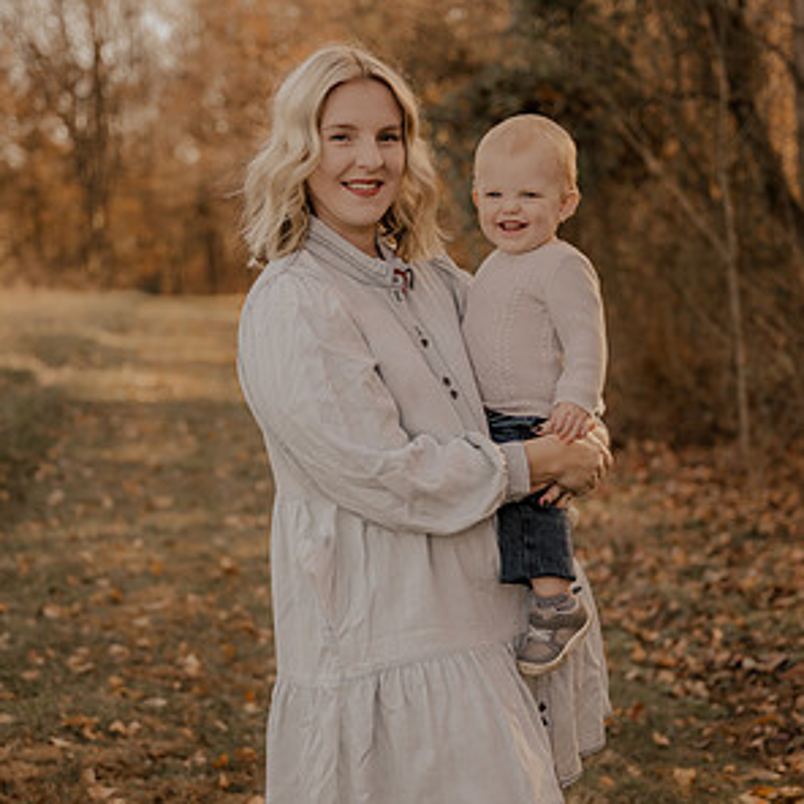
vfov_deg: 23.0
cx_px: 399
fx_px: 1971
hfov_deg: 23.1
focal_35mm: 75
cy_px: 470
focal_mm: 58
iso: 200
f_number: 2.8
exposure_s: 1/320
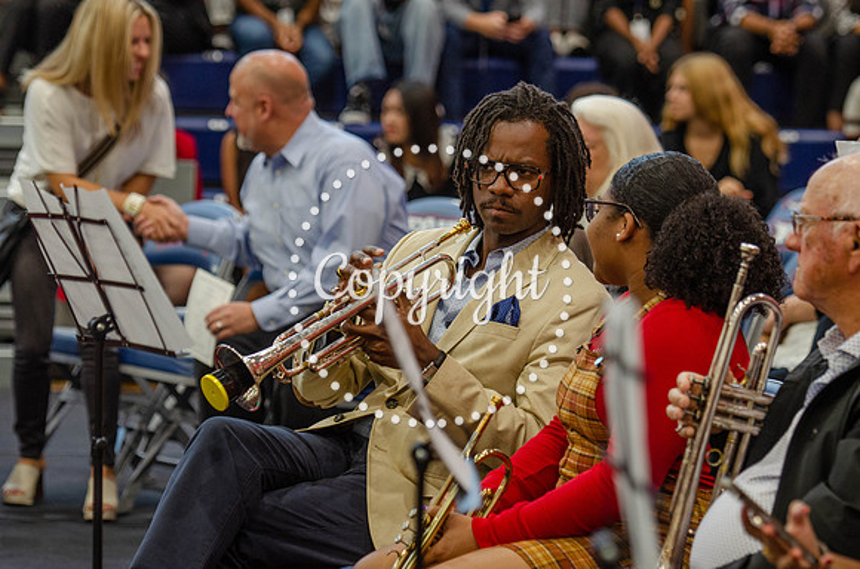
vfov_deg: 8.3
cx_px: 430
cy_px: 284
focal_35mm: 165
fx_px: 3933
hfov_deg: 12.5
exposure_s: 1/160
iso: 800
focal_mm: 110
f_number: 3.2
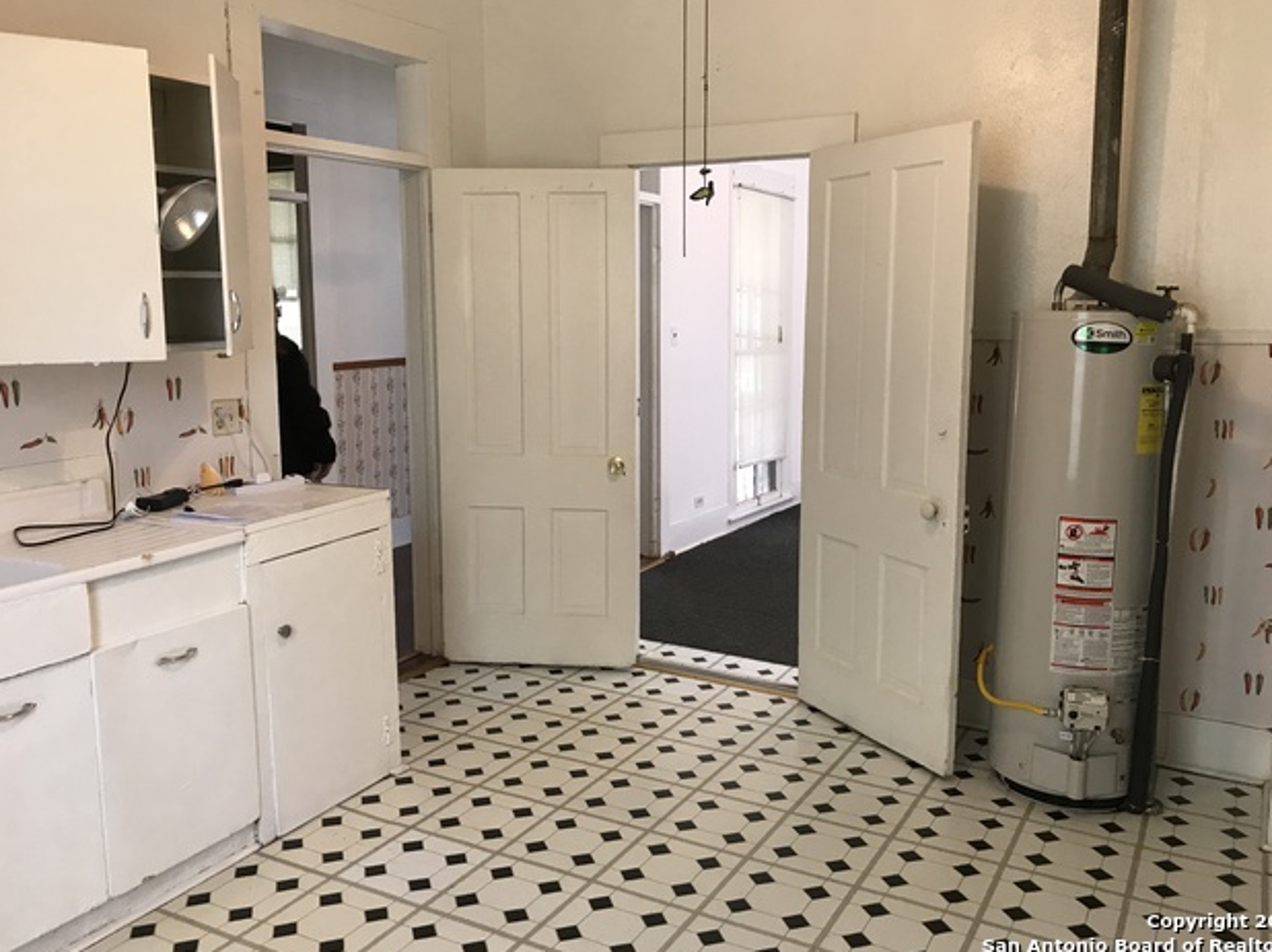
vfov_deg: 48.2
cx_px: 652
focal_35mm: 29
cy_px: 465
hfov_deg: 61.7
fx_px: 1065
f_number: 1.8
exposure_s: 1/20
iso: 40
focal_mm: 3.99
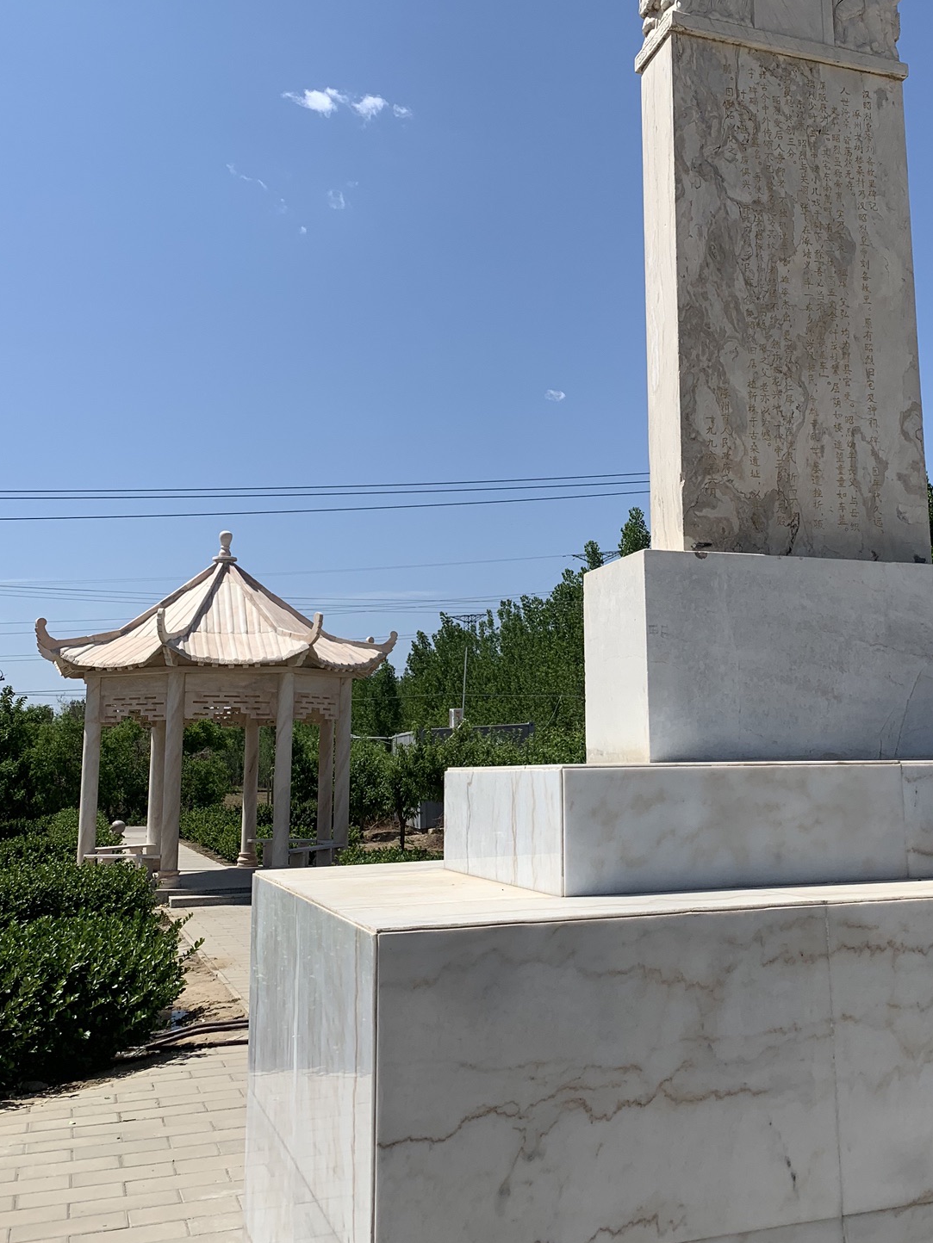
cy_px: 529
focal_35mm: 36
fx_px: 1294
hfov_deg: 39.3
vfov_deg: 51.2
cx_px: 599
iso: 25
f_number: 1.8
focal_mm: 4.25
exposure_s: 1/3788
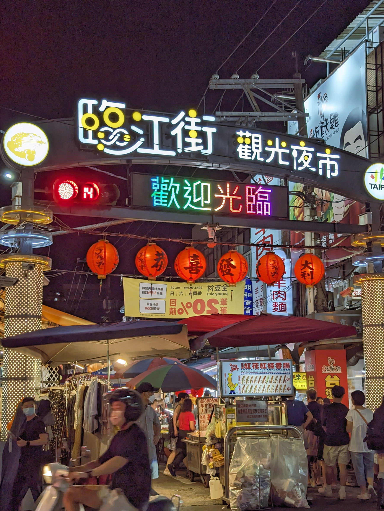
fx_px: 767
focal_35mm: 52
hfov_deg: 28.1
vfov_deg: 36.8
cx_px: 189
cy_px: 270
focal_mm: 6.81
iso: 57
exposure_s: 1/120
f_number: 1.85
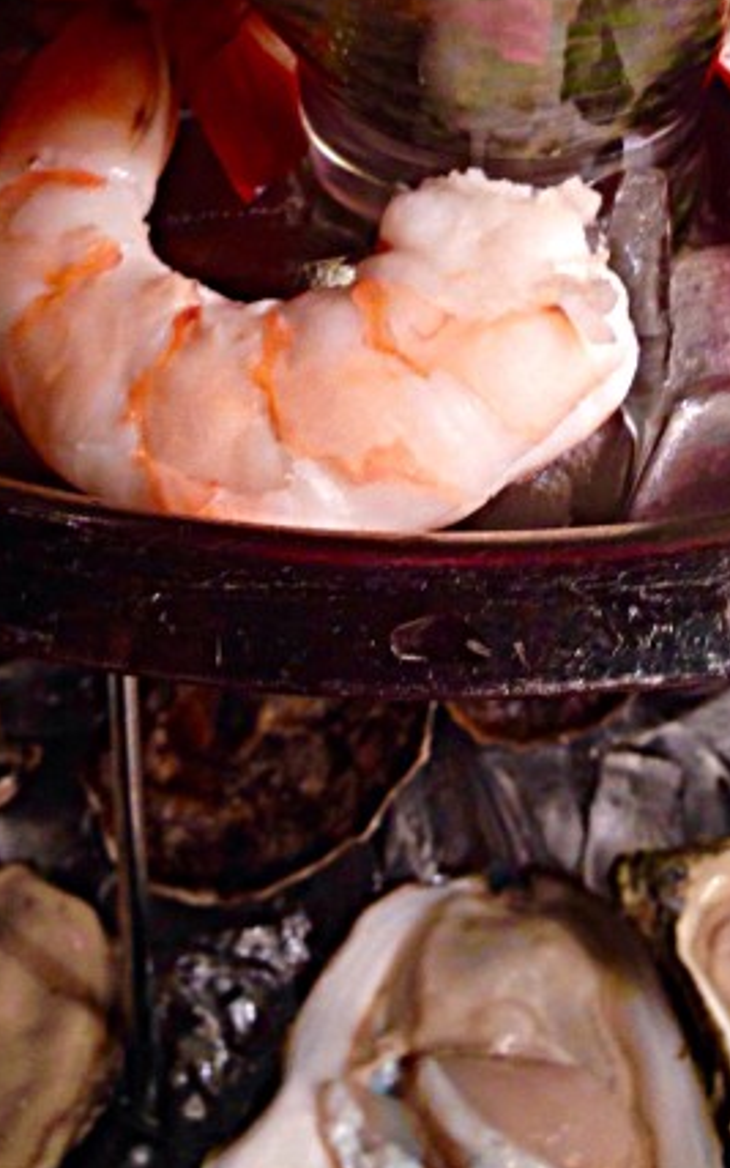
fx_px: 2609
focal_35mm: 82
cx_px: 457
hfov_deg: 15.9
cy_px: 98
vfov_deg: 24.4
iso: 64
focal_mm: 4.12
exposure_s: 1/20
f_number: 2.4
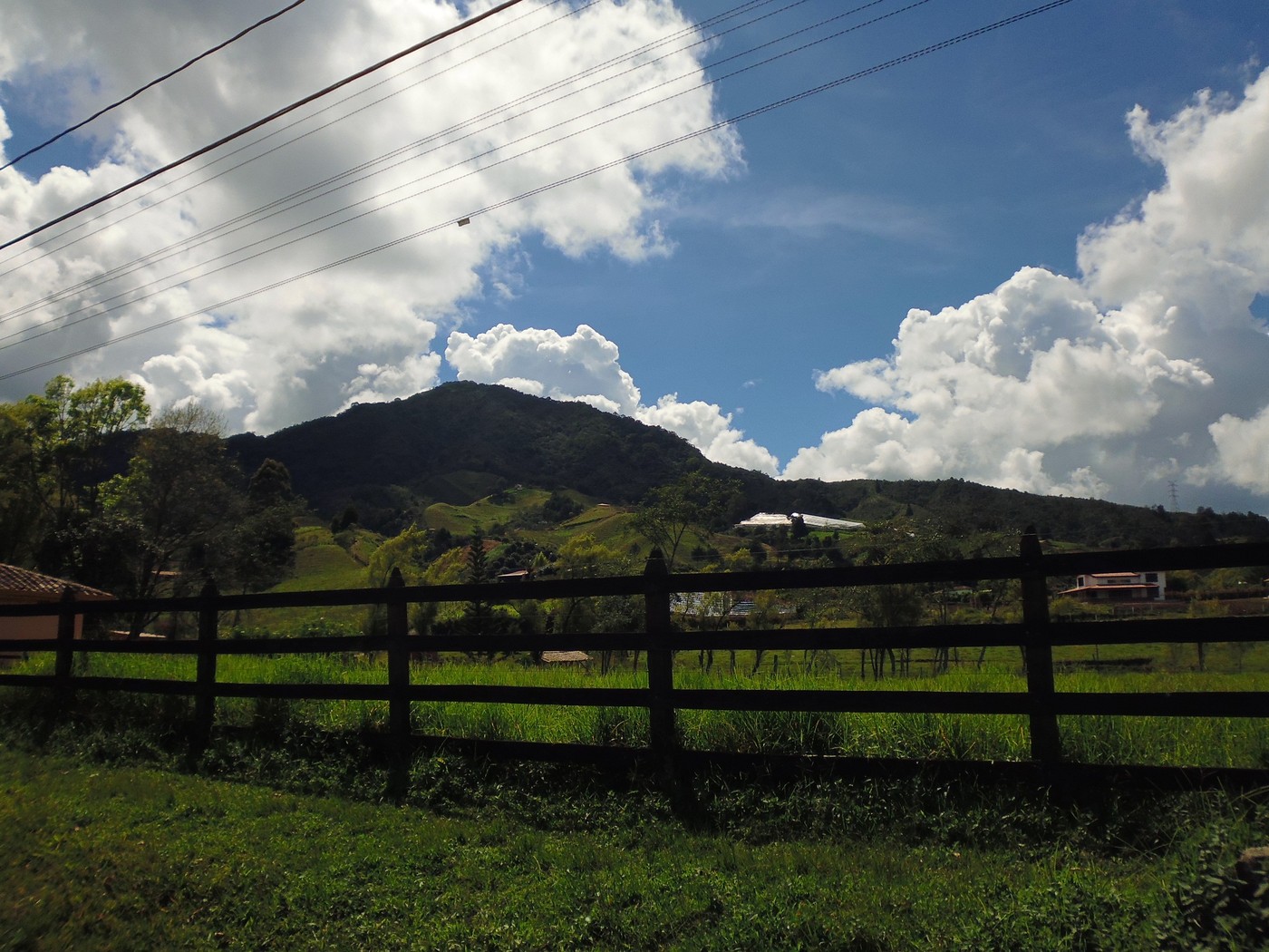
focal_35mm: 32
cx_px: 634
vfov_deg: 44.2
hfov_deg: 56.8
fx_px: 1173
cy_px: 476
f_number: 10
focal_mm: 5.6
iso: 160
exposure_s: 1/400
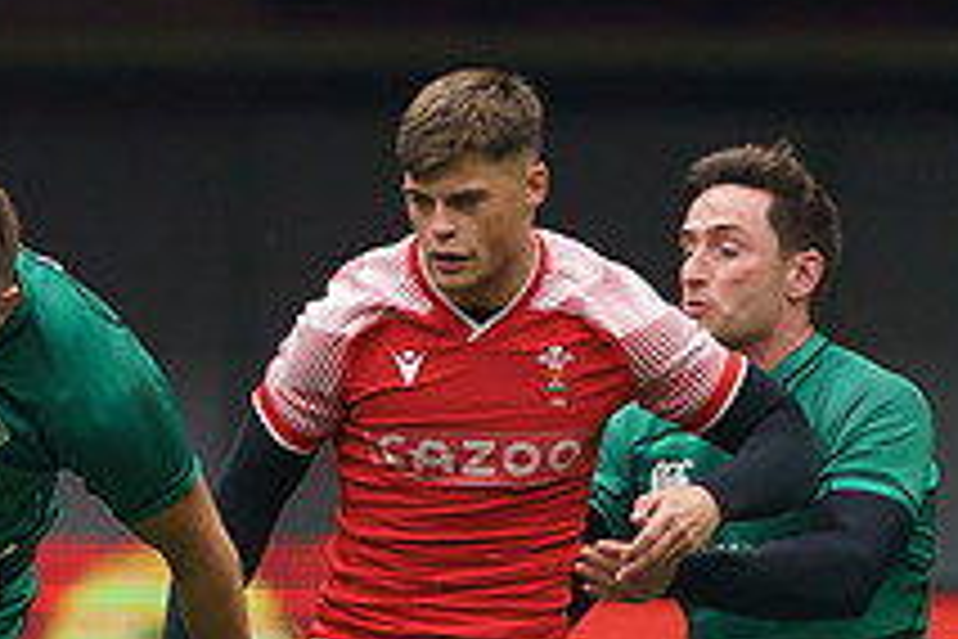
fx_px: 70354
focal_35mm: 2644
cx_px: -215
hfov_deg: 0.8
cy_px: 922
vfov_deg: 0.5
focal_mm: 600
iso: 2500
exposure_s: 1/3200
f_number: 4
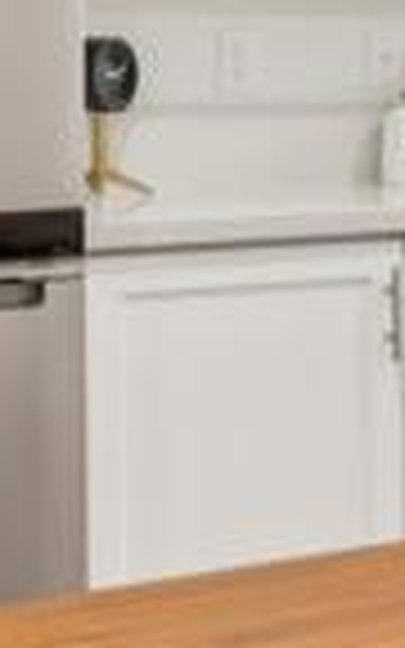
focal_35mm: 109
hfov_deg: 11.4
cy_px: 90
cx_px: 666
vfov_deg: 18.8
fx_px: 1925
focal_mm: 10
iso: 400
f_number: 8
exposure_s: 1/17
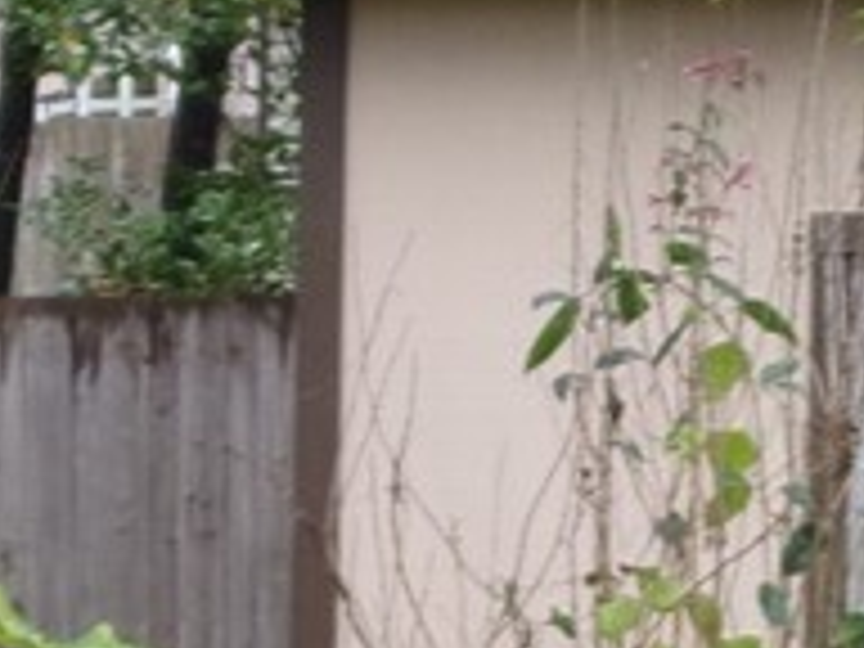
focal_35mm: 245
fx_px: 6115
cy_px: 801
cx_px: 900
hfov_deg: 8.0
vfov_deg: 6.0
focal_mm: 8.3
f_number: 4.1
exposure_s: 1/45
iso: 80
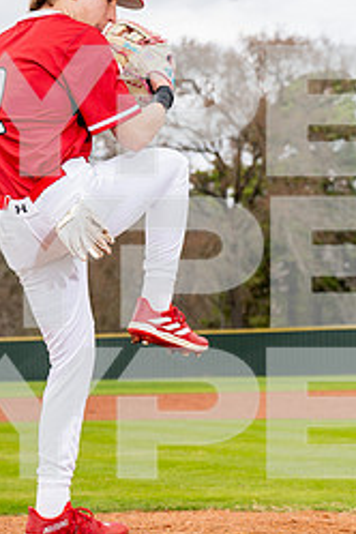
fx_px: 1557
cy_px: 264
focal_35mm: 105
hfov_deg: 13.0
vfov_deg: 19.5
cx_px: 97
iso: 100
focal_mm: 58
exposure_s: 1/250
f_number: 4
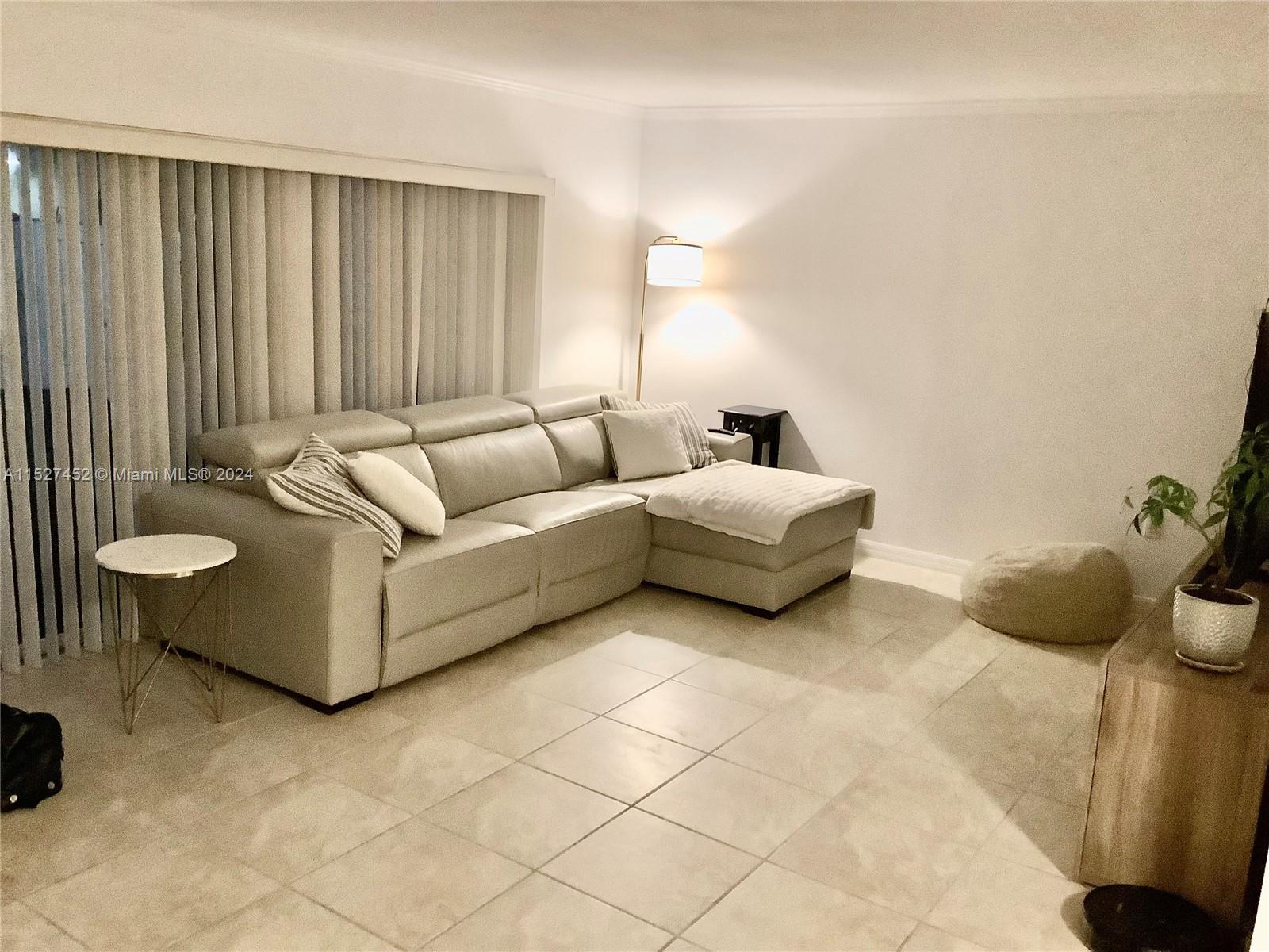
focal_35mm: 31
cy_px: 476
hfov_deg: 58.4
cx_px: 634
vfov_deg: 45.4
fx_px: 1136
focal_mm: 3.3
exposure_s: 1/40
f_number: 2.4
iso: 400
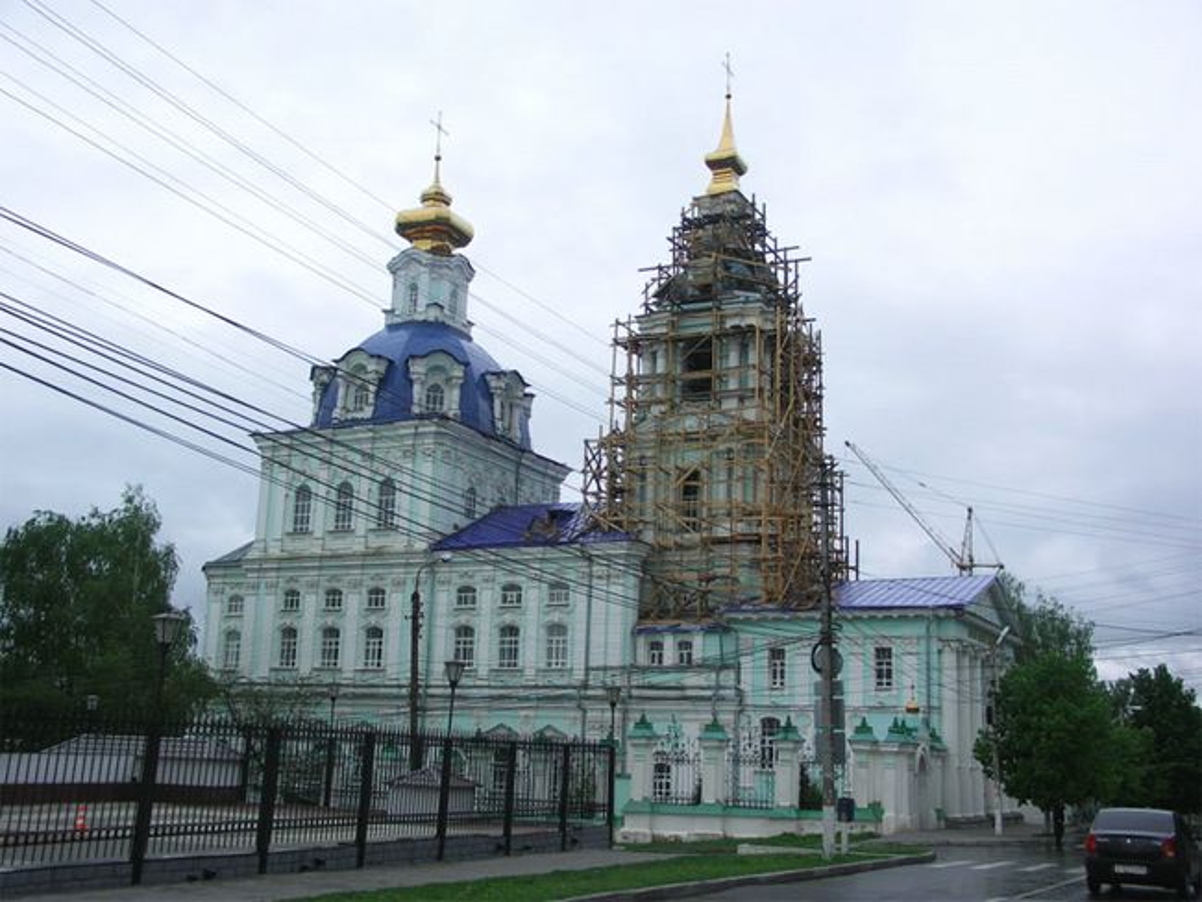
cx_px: 601
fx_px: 1251
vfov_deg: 39.7
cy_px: 451
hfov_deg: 51.3
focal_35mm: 36
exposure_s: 1/250
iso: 50
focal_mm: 9.4
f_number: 4.5
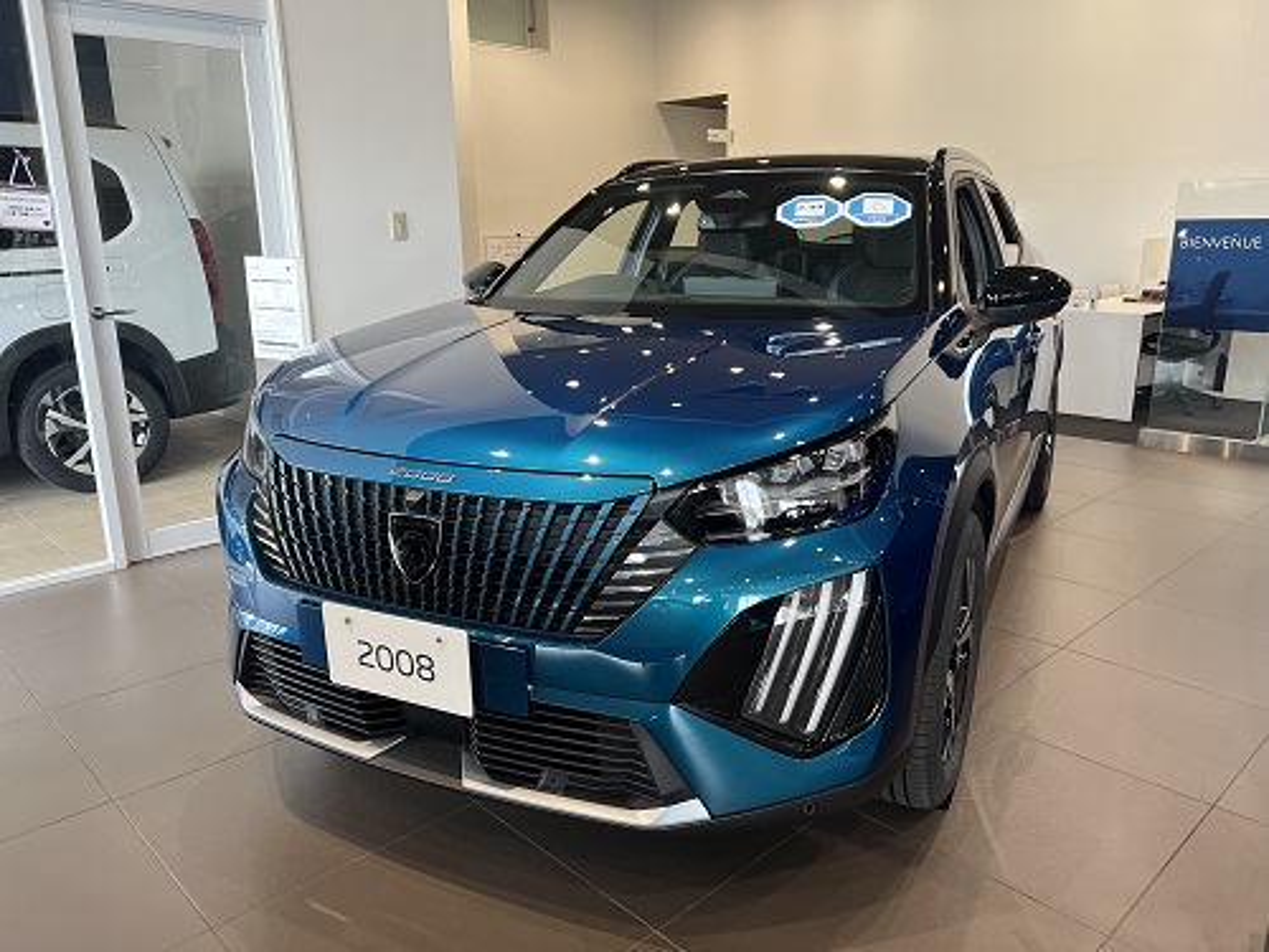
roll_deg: +1.1
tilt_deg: -15.1
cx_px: 634
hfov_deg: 67.3
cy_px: 476
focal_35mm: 26
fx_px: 953
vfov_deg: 53.1
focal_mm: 5.7
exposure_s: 1/121
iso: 80
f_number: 1.5
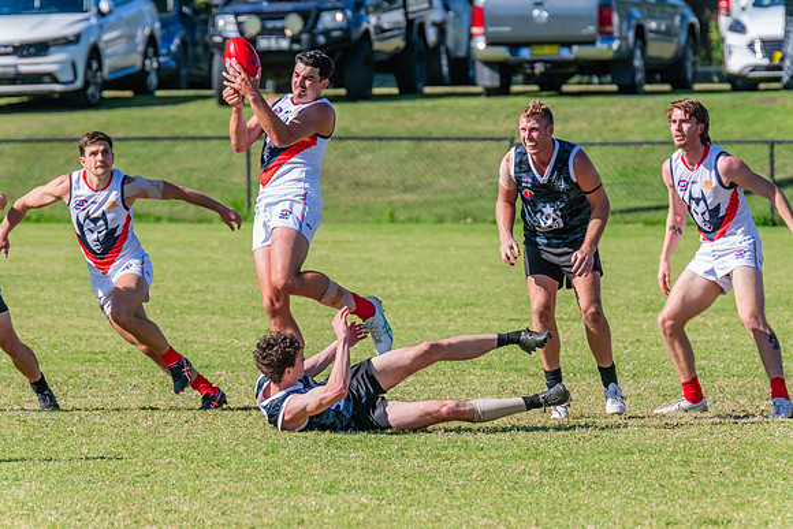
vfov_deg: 2.2
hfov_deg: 3.3
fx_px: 13591
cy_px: 264
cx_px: 396
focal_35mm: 617
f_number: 11
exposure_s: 1/1600
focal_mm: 600
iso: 1600
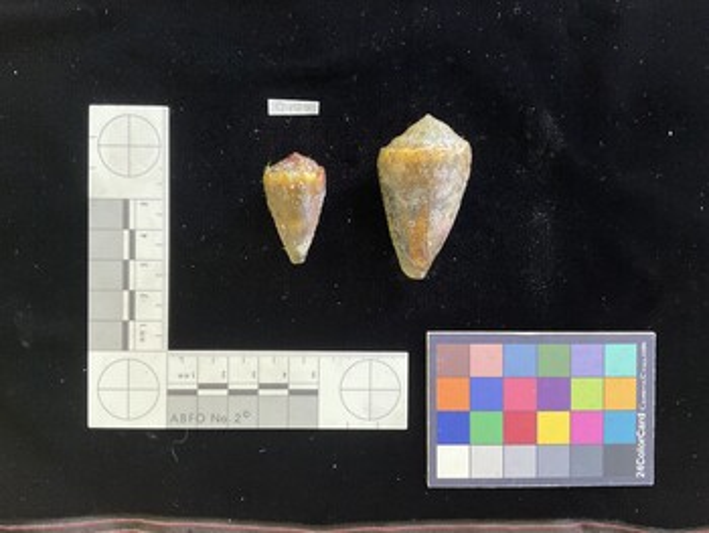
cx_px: 354
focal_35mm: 29
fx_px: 594
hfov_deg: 61.6
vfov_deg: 48.3
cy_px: 266
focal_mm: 3
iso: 200
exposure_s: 1/60
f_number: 1.8
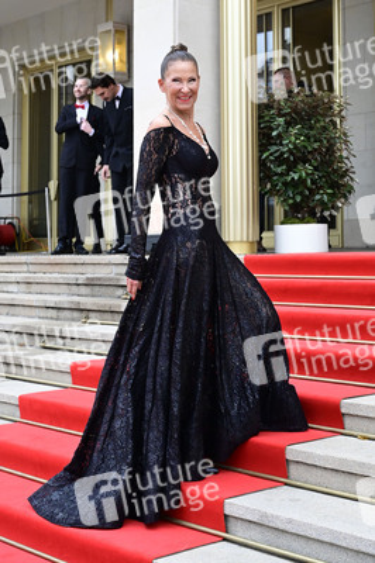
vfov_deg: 43.6
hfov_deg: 29.8
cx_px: 188
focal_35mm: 45
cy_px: 282
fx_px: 704
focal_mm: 45
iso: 3600
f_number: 5.6
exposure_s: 1/200
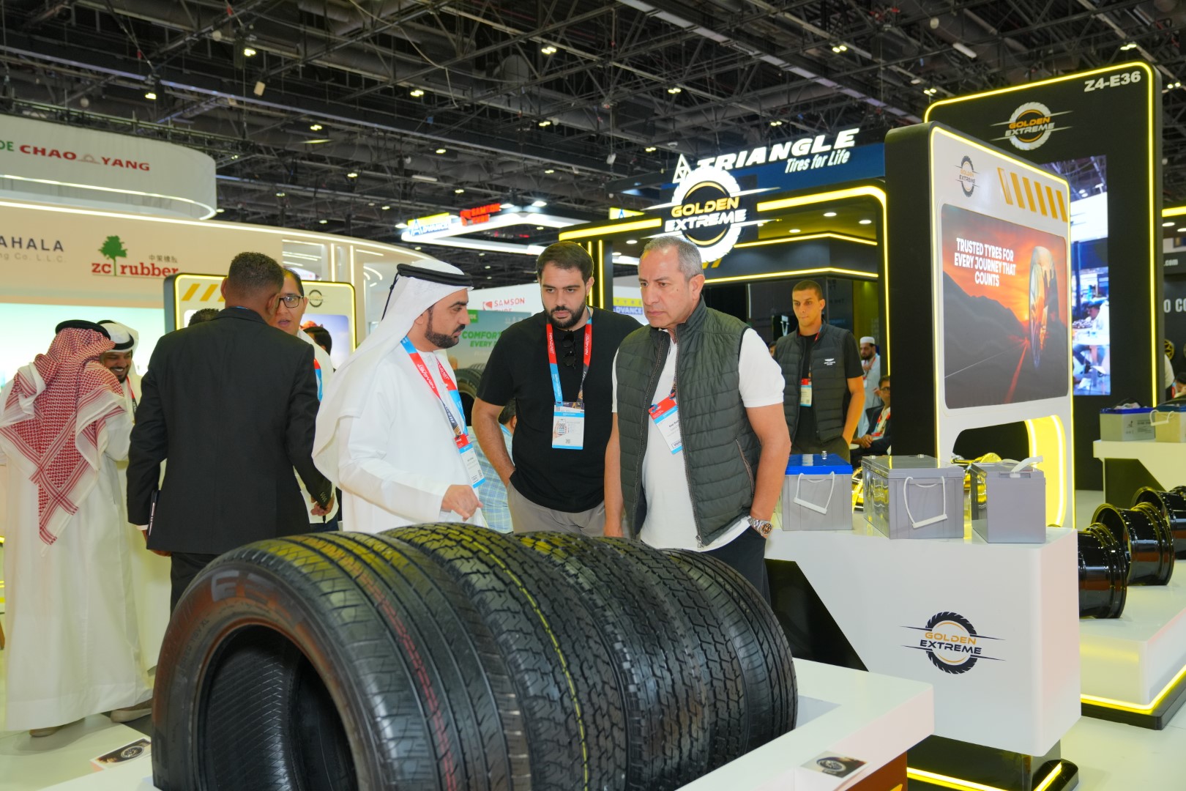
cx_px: 593
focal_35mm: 30
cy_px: 396
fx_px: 988
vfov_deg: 43.6
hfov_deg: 61.9
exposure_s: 1/160
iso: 800
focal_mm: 30
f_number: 3.5
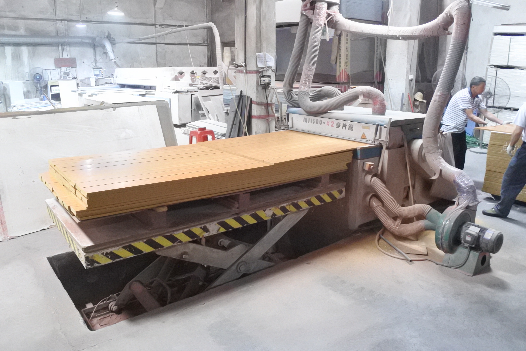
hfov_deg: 67.4
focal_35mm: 27
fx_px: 394
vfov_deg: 47.9
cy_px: 176
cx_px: 263
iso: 6400
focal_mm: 10
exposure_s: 1/50
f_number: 3.5
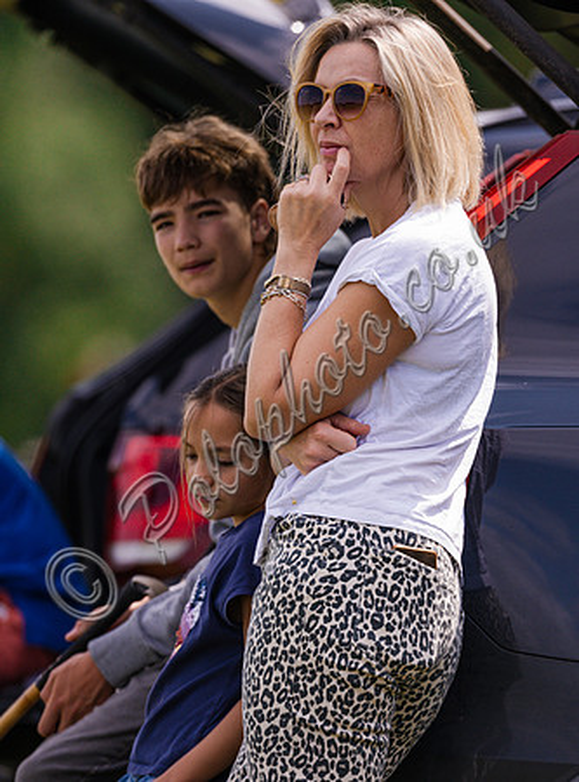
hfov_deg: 2.0
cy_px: 391
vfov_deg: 2.7
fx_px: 16355
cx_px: 361
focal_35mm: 727
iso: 400
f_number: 4
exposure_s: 1/2000
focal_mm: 500
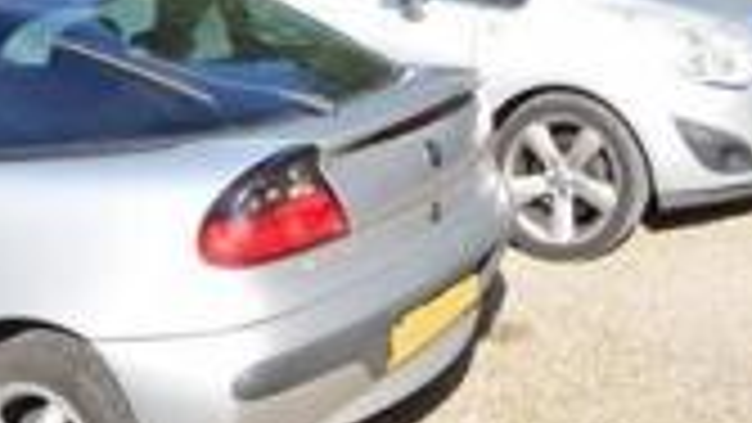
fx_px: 1357
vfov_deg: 13.9
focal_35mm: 68
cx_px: 711
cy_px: -506
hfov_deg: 29.4
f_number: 14
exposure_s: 1/40
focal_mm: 11
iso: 200
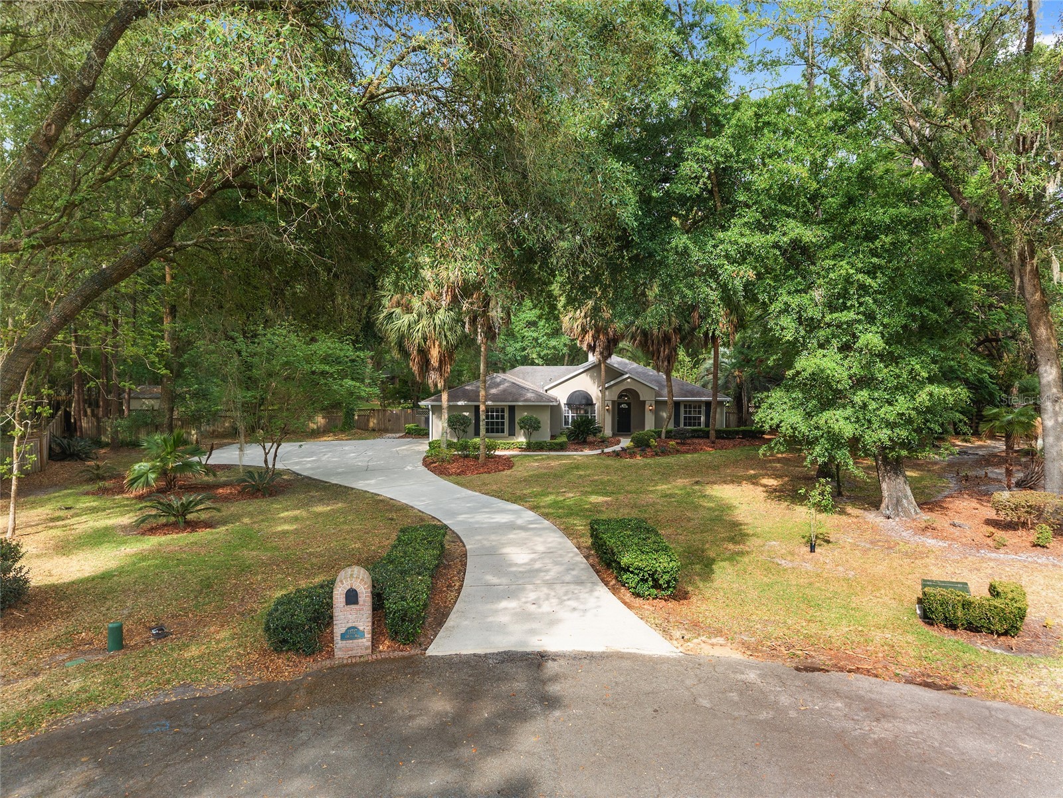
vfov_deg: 56.8
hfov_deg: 71.6
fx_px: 737
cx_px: 532
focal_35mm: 24
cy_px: 399
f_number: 1.8
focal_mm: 8.67
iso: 160
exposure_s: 1/640
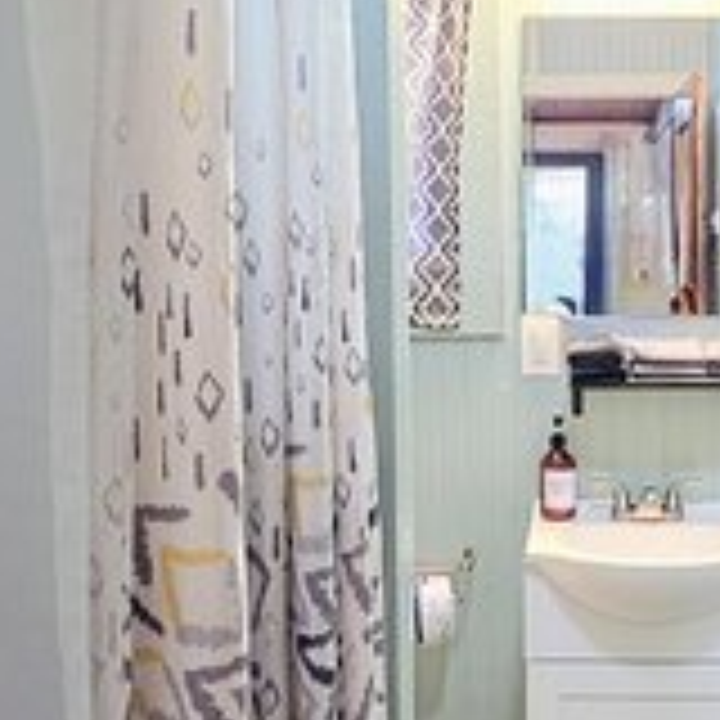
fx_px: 1082
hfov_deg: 35.4
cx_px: 594
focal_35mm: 46
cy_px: 324
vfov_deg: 36.8
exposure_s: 1/60
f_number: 1.9
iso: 250
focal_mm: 2.2
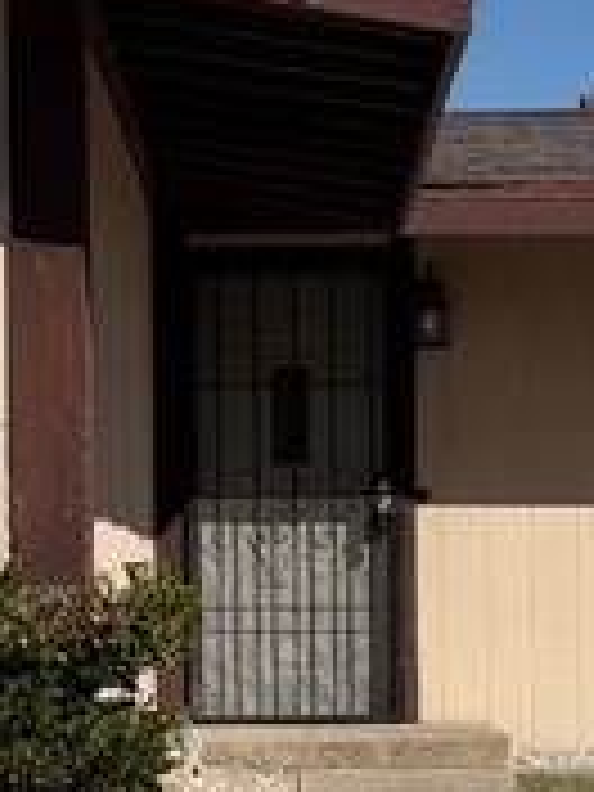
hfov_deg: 8.5
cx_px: 324
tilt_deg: -2.4
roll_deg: -0.2
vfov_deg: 11.2
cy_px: 756
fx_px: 4004
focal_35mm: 175
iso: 64
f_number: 1.78
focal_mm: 6.76
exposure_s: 1/11364
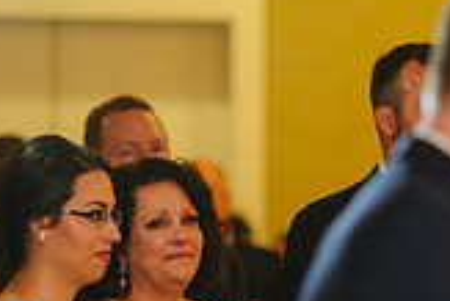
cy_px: 407
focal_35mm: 302
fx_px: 3778
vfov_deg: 4.5
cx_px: 624
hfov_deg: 6.7
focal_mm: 85
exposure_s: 1/100
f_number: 2
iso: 400
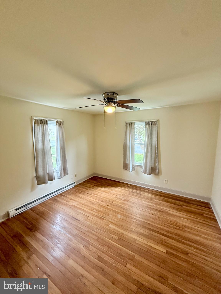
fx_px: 119
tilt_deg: -6.6
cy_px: 147
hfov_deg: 85.7
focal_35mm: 14
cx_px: 110
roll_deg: -1.0
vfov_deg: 102.1
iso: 500
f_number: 2.2
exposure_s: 1/120
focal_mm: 2.22
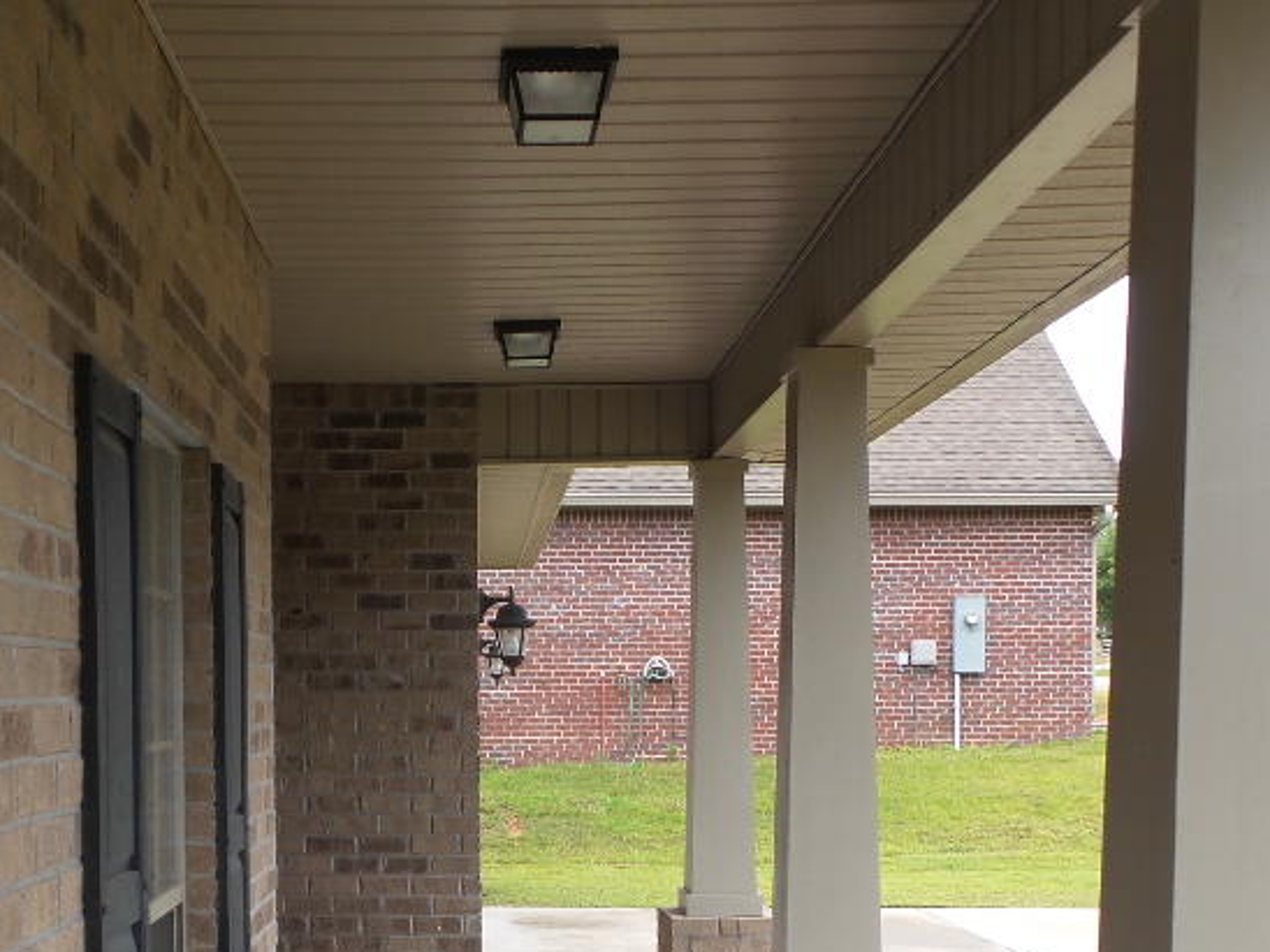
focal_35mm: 43
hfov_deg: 43.6
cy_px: 760
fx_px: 1578
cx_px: 501
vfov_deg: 32.7
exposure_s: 1/160
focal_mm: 4.1
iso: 100
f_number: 3.5
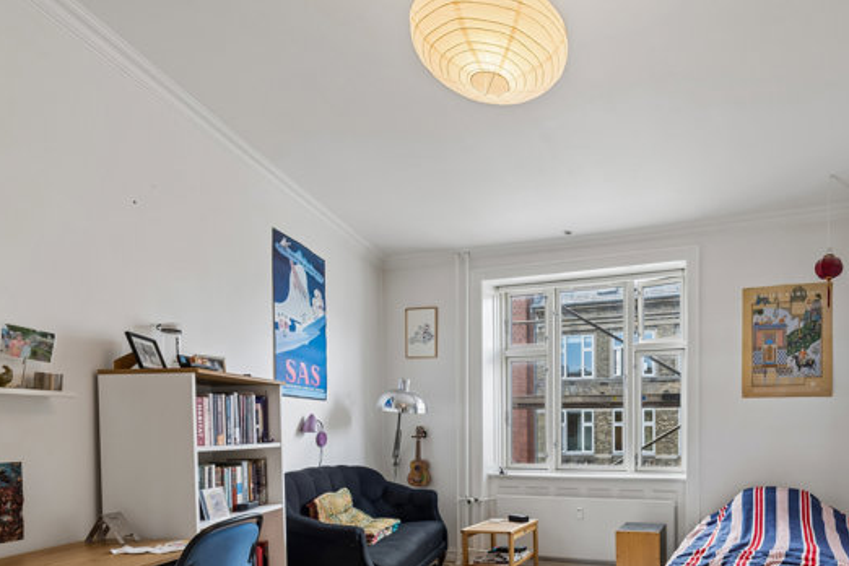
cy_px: 420
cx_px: 590
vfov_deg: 52.8
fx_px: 542
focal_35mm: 23
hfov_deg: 72.9
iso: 125
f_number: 8
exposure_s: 1/13
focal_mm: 15
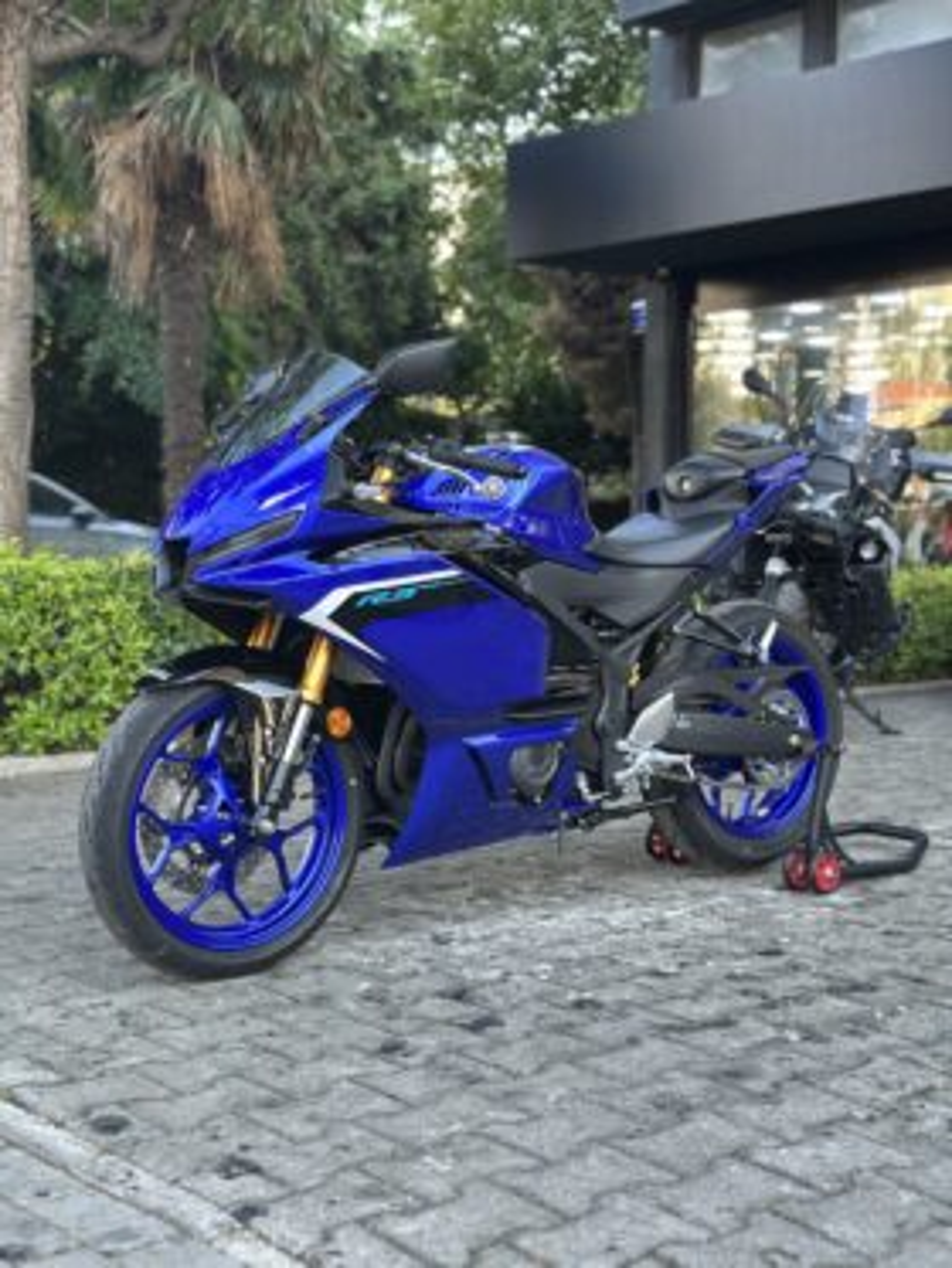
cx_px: 476
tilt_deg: -3.4
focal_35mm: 48
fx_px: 1759
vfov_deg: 39.6
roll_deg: -0.9
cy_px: 634
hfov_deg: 30.3
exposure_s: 1/115
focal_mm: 6.86
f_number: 1.78
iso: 125
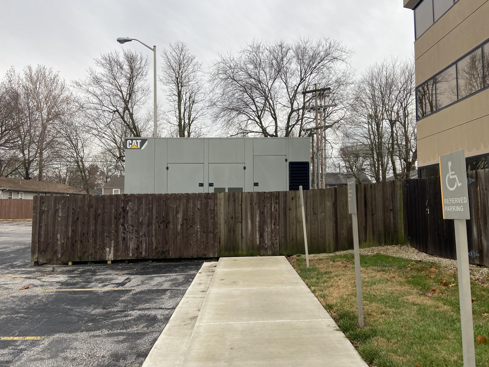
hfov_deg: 67.3
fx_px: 367
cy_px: 184
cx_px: 244
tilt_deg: +3.3
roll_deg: +0.0
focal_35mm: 26
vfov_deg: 53.1
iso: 32
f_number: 1.8
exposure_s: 1/287
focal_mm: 4.25
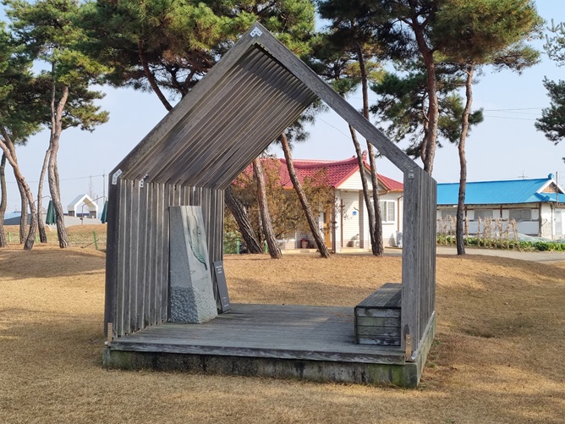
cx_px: 282
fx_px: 424
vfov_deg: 53.1
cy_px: 212
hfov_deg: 67.3
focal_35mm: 26
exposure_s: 1/1621
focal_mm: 5.4
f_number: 1.8
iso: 50
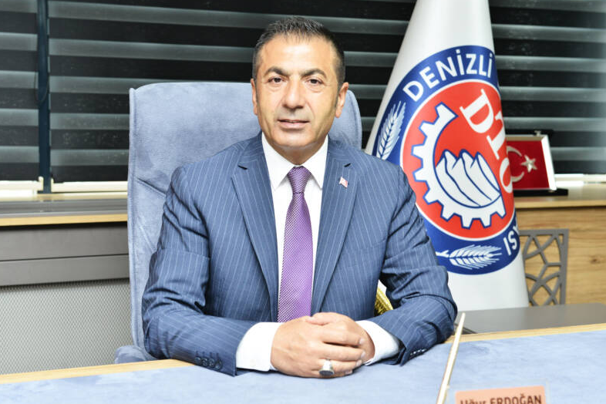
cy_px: 201
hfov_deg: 35.1
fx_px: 959
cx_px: 299
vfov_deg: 23.8
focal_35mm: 57
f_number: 5.6
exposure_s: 1/60
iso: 900
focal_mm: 56
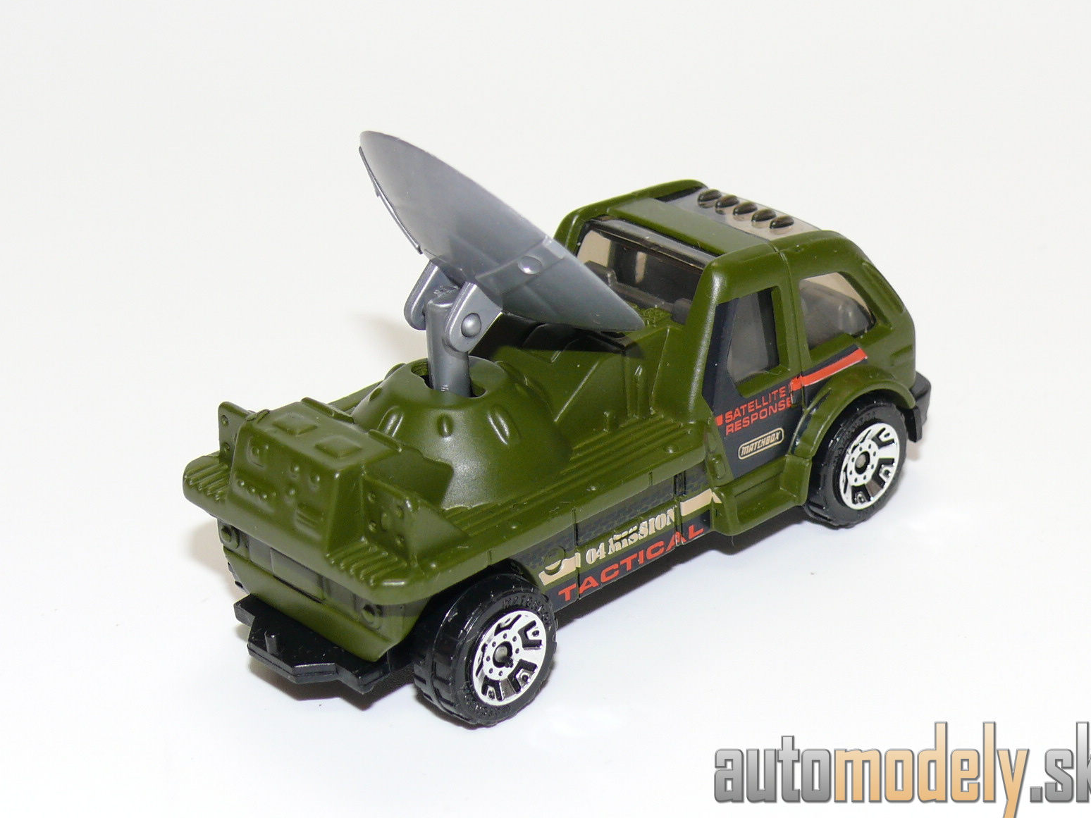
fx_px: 2900
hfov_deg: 21.3
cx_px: 552
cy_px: 407
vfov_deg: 16.1
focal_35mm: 92
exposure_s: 1/30
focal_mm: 12.5
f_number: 4
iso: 100
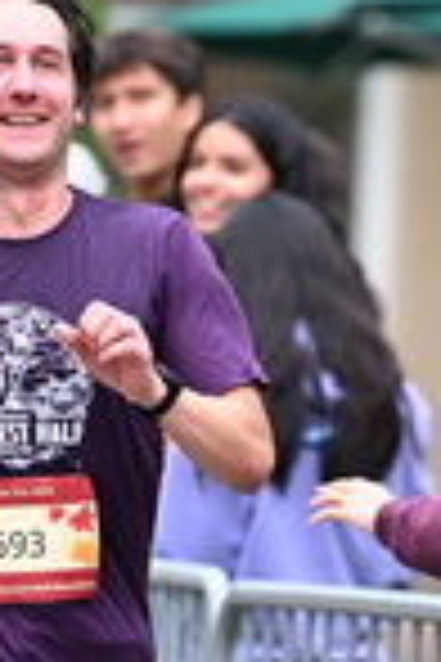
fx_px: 13780
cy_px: 257
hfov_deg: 1.8
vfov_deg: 2.7
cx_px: 344
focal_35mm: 750
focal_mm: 200
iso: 1000
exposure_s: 1/2000
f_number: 2.8
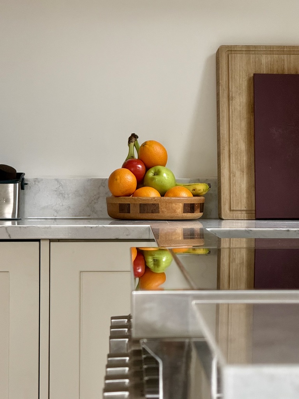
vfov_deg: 16.4
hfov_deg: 12.3
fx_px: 1382
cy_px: 200
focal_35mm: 120
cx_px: 150
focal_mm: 15.66
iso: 200
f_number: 2.8
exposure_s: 1/99
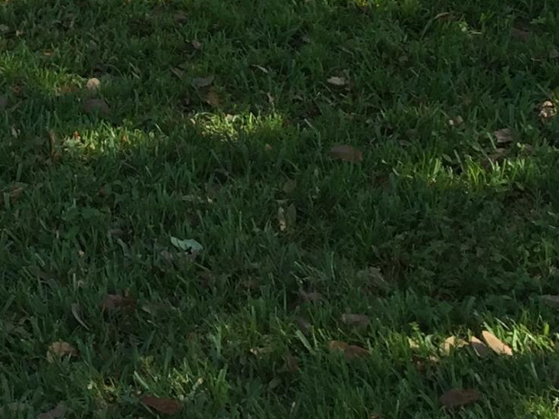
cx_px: -164
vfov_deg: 11.3
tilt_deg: -1.3
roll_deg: +3.3
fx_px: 1921
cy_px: -418
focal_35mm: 119
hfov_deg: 15.7
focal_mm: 4.15
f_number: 2.2
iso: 32
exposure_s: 1/324
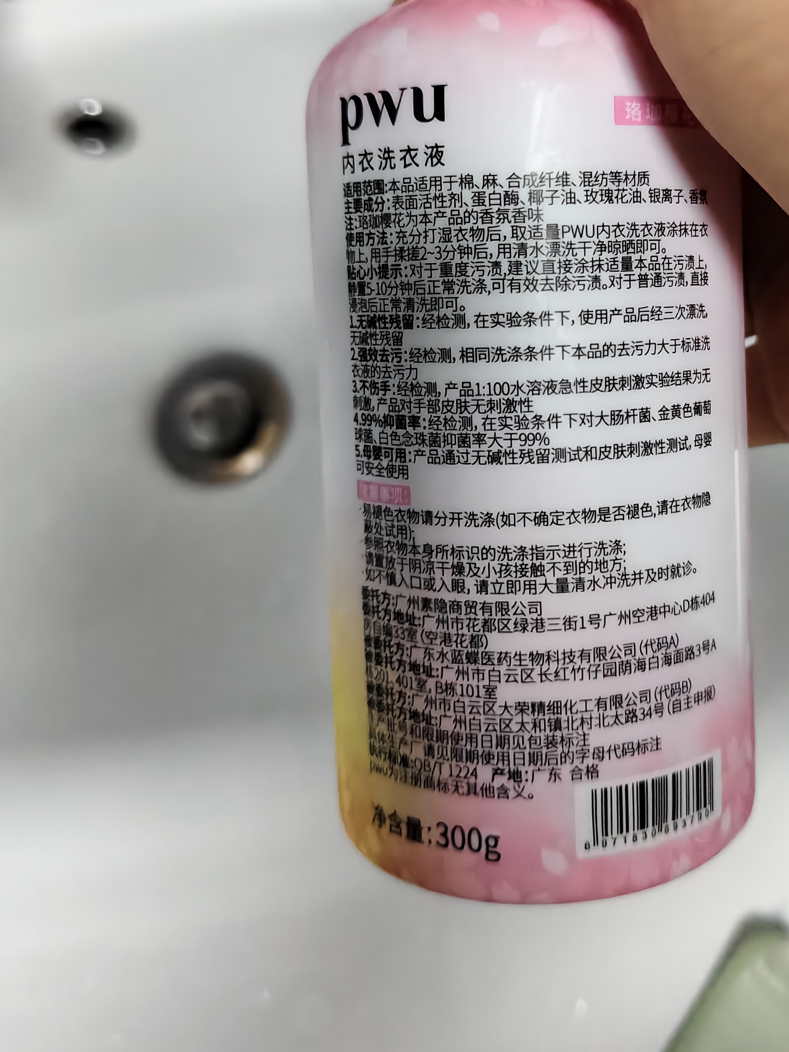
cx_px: 551
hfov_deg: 39.0
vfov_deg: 50.5
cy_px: 353
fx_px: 1094
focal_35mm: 36
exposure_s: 1/329
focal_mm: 5.56
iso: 6228
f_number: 1.88
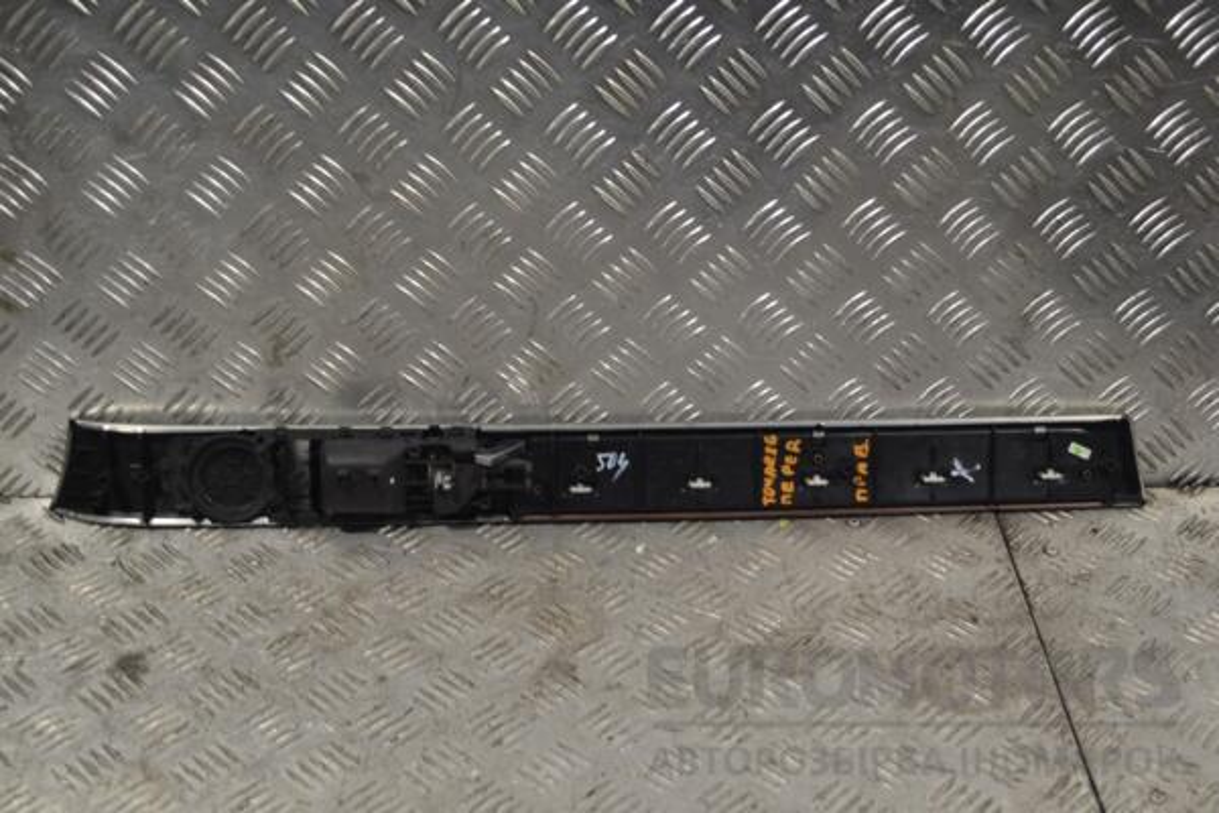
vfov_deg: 26.5
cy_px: 406
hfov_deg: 38.9
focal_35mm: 51
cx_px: 610
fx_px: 1727
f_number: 5.6
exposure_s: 1/125
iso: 400
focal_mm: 34
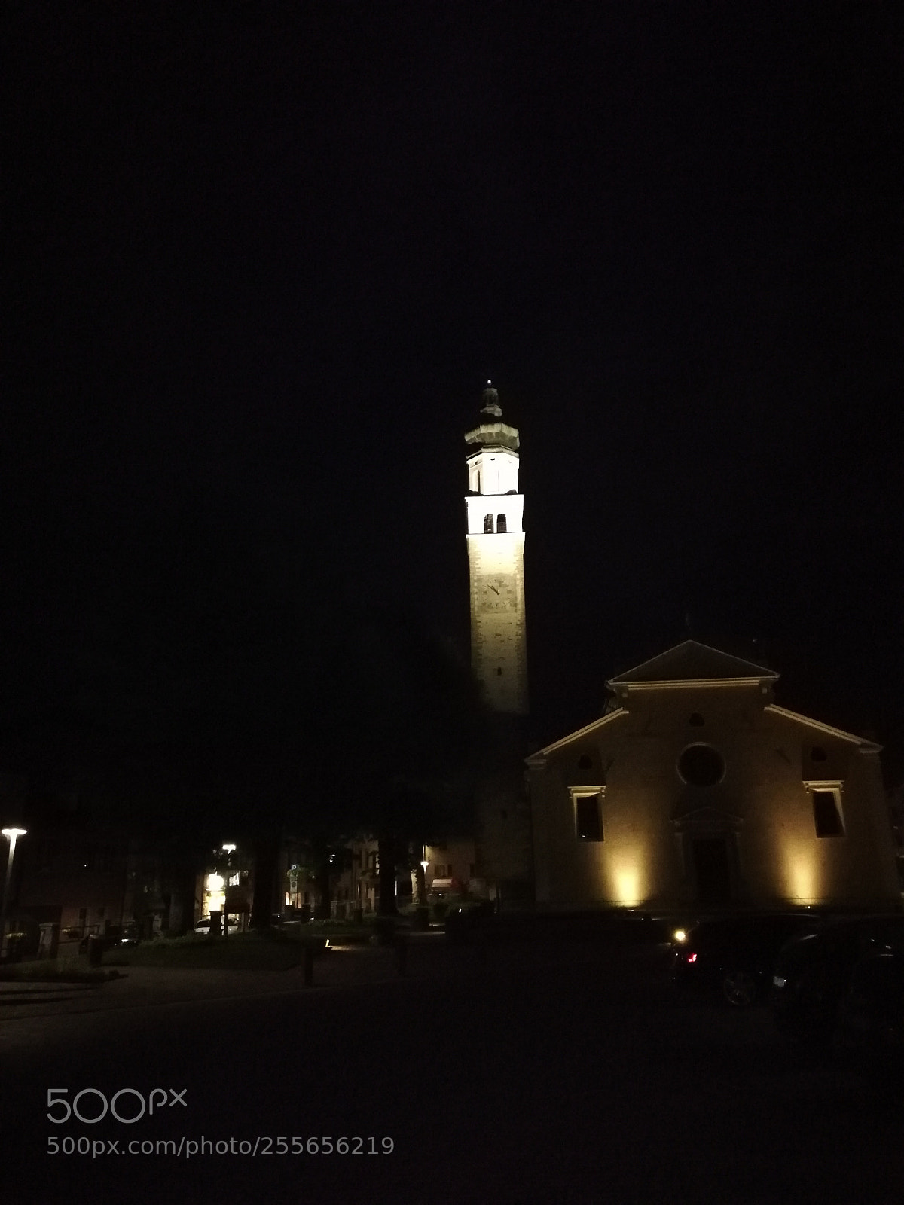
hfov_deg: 51.4
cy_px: 602
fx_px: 940
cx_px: 452
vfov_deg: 65.3
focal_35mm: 27
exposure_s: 1/12.5
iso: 3200
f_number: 2.2
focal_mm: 3.81
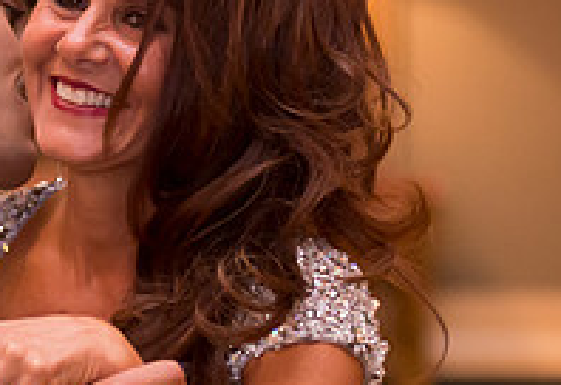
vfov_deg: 4.8
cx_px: 91
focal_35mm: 292
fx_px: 4593
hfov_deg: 7.0
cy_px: 205
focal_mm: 80
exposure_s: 1/200
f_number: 2.8
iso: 3200
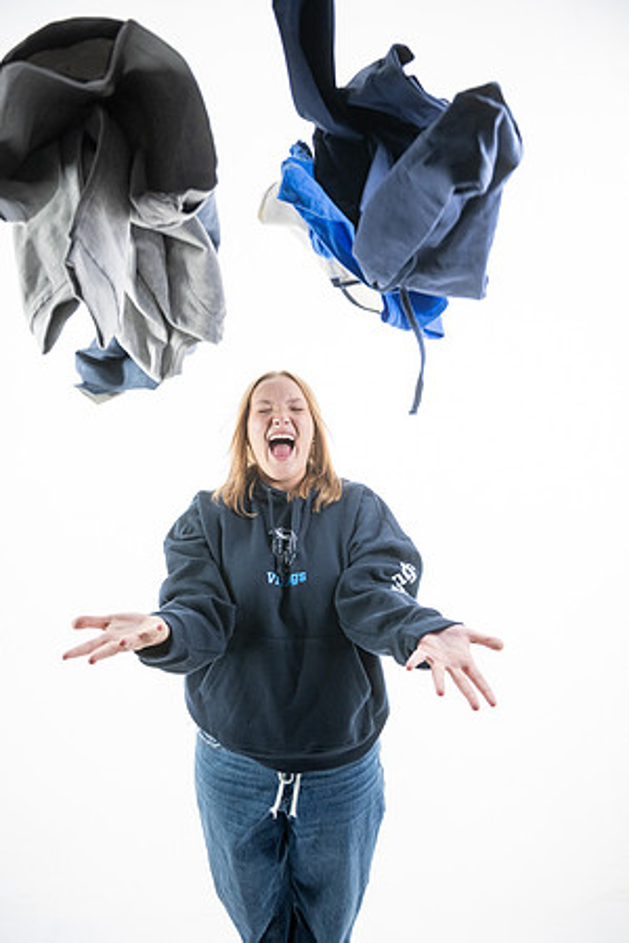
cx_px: 314
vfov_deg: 73.7
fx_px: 629
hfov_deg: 53.1
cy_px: 472
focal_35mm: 24
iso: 800
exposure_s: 1/400
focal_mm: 24
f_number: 3.2
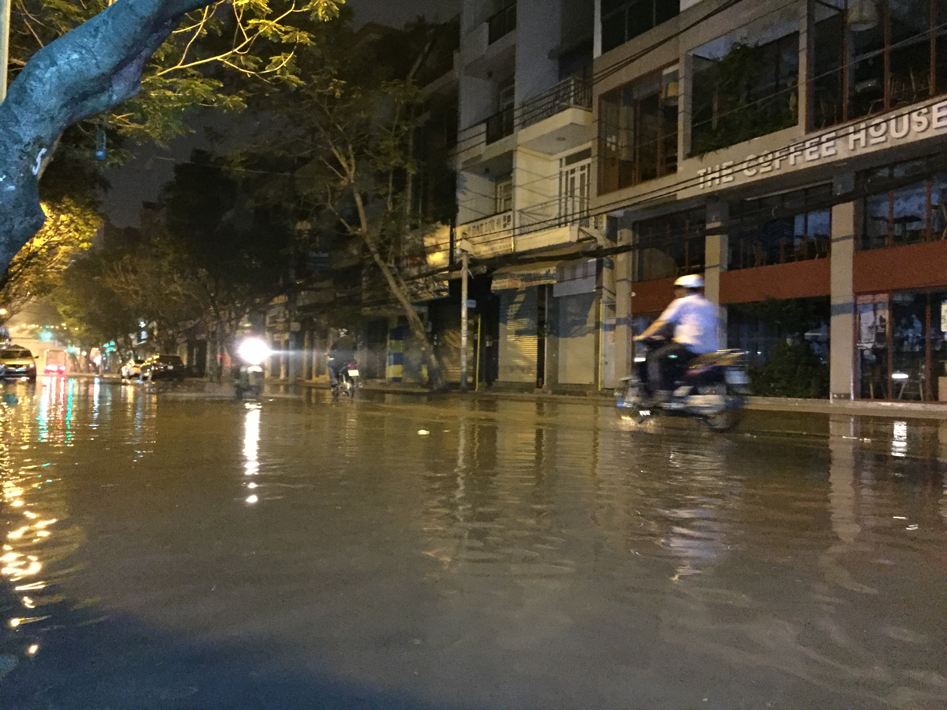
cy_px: 355
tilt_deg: +2.2
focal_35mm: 29
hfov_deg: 61.7
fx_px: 793
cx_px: 474
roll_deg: -1.4
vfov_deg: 48.2
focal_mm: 4.15
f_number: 2.2
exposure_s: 1/17
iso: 1600
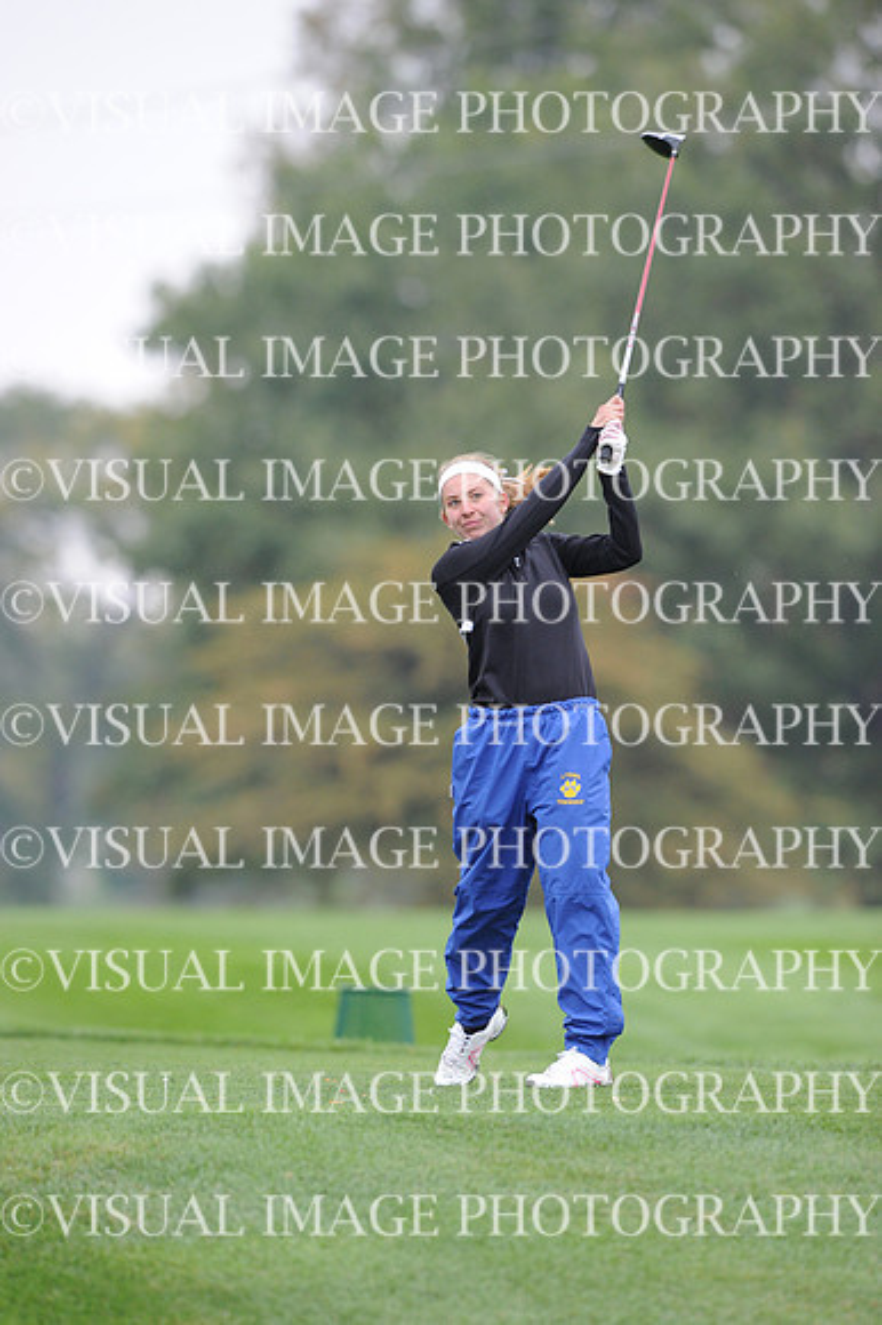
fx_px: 14716
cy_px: 662
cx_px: 441
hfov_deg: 3.4
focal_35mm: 400
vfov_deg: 5.2
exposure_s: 1/2000
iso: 2000
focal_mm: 400
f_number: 4.5
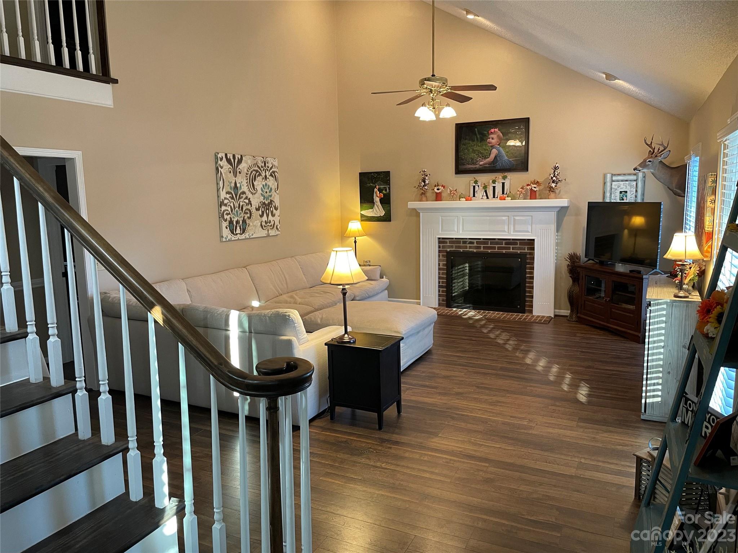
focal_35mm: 26
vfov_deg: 53.1
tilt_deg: -7.4
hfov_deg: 67.3
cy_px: 276
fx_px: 554
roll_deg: +1.1
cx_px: 369
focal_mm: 4.2
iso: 250
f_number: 1.6
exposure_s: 1/60
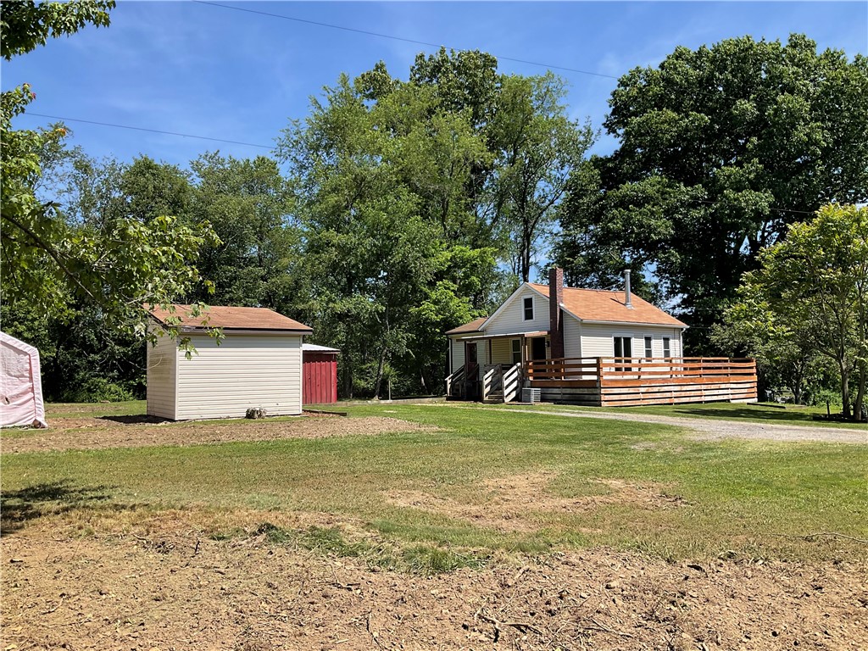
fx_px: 727
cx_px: 434
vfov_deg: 48.2
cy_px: 326
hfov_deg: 61.7
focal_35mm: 29
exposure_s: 1/1221
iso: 16
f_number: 1.8
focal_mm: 3
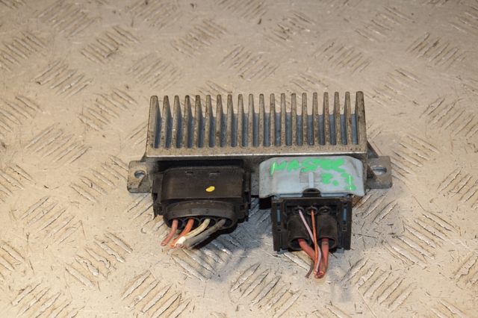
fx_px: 1155
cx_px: 239
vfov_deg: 15.7
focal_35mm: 87
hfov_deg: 23.4
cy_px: 159
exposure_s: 1/200
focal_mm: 58
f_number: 7.1
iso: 800
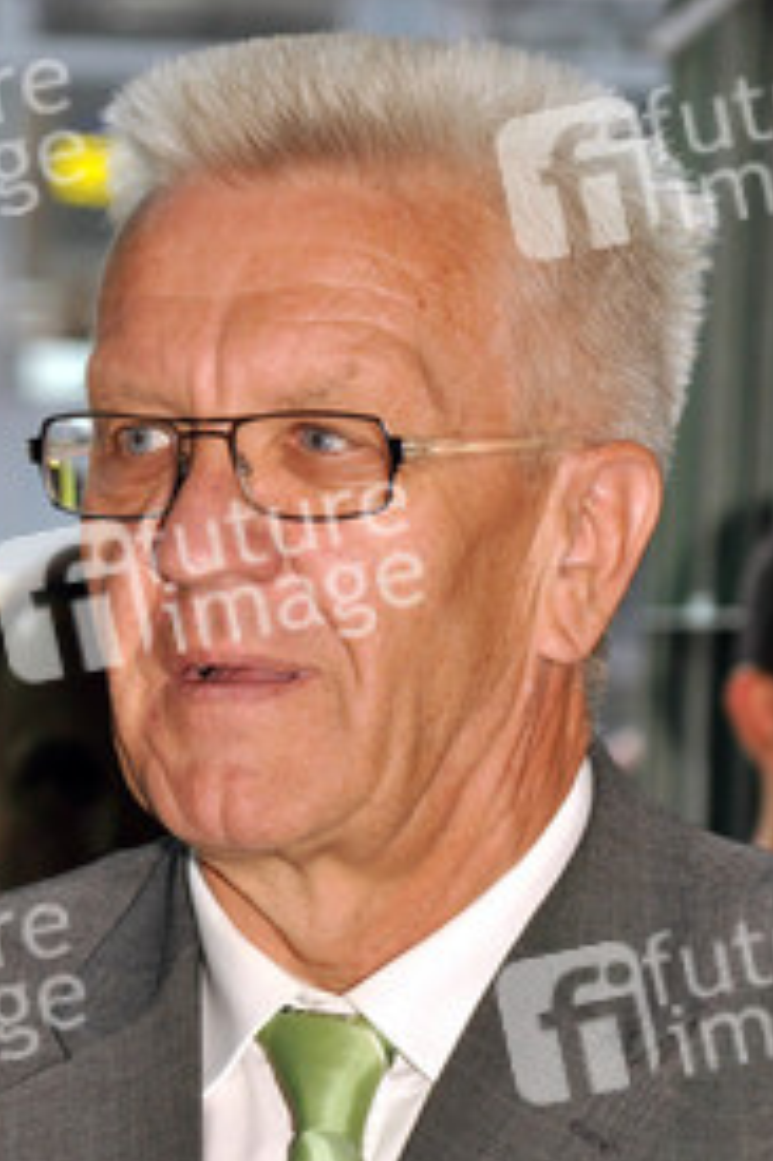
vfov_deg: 9.4
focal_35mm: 218
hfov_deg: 6.3
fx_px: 7030
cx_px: 329
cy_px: 794
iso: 800
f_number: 5.6
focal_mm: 100
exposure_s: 1/60
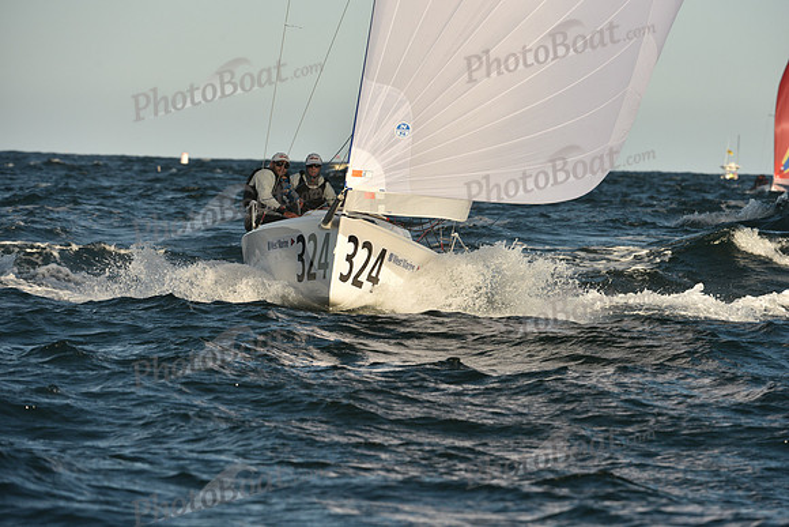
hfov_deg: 6.1
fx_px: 7453
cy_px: 264
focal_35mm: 340
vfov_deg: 4.0
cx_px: 394
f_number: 8
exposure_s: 1/1250
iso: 320
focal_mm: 340
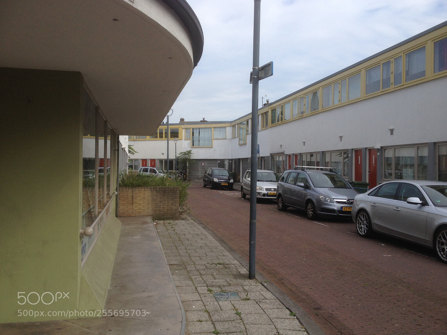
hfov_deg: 52.6
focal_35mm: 35
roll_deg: -1.0
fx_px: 452
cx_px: 224
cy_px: 168
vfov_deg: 40.7
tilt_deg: +0.2
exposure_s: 1/1623
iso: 50
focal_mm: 4.28
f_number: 2.4
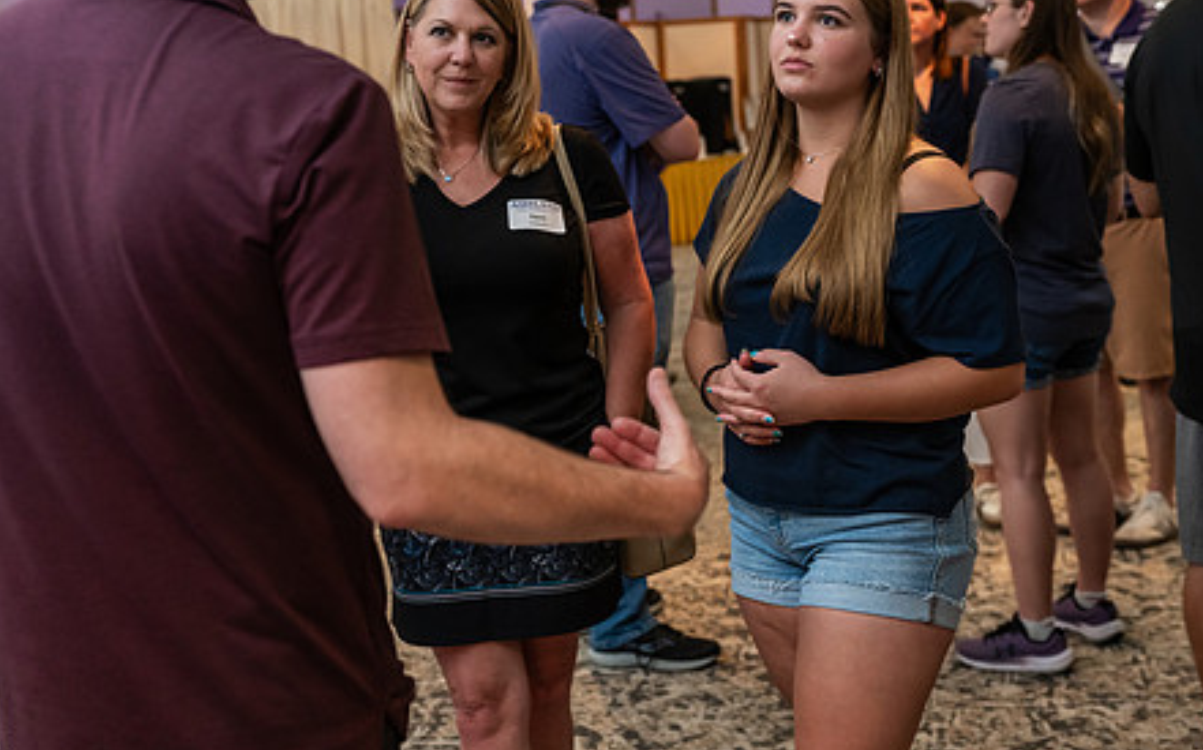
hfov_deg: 39.6
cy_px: 266
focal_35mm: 51
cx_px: 567
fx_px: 1671
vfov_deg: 25.2
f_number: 3.2
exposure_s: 1/160
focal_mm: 38
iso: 1600
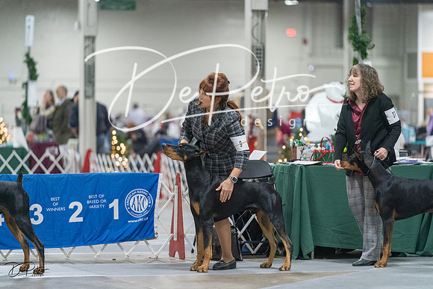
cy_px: 144
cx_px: 216
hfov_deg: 12.1
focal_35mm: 170
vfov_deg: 8.1
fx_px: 2045
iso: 6400
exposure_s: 1/320
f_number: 2.8
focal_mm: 170
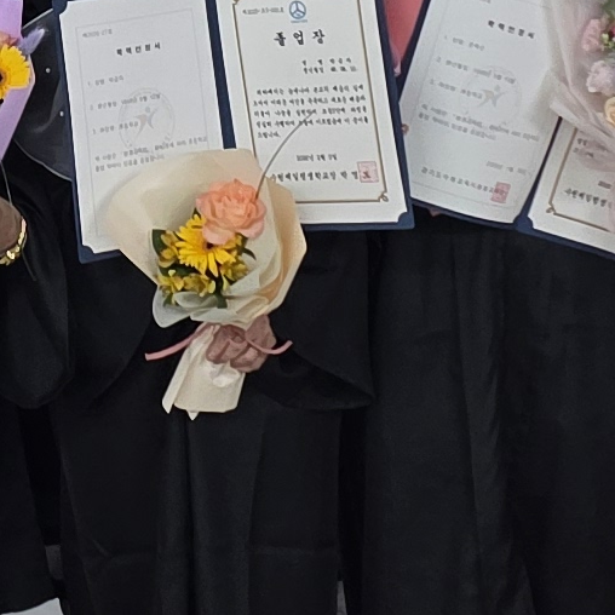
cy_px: -249
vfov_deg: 10.6
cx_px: -140
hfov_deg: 10.7
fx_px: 3216
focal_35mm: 160
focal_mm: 6.3
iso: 160
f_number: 1.7
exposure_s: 1/180
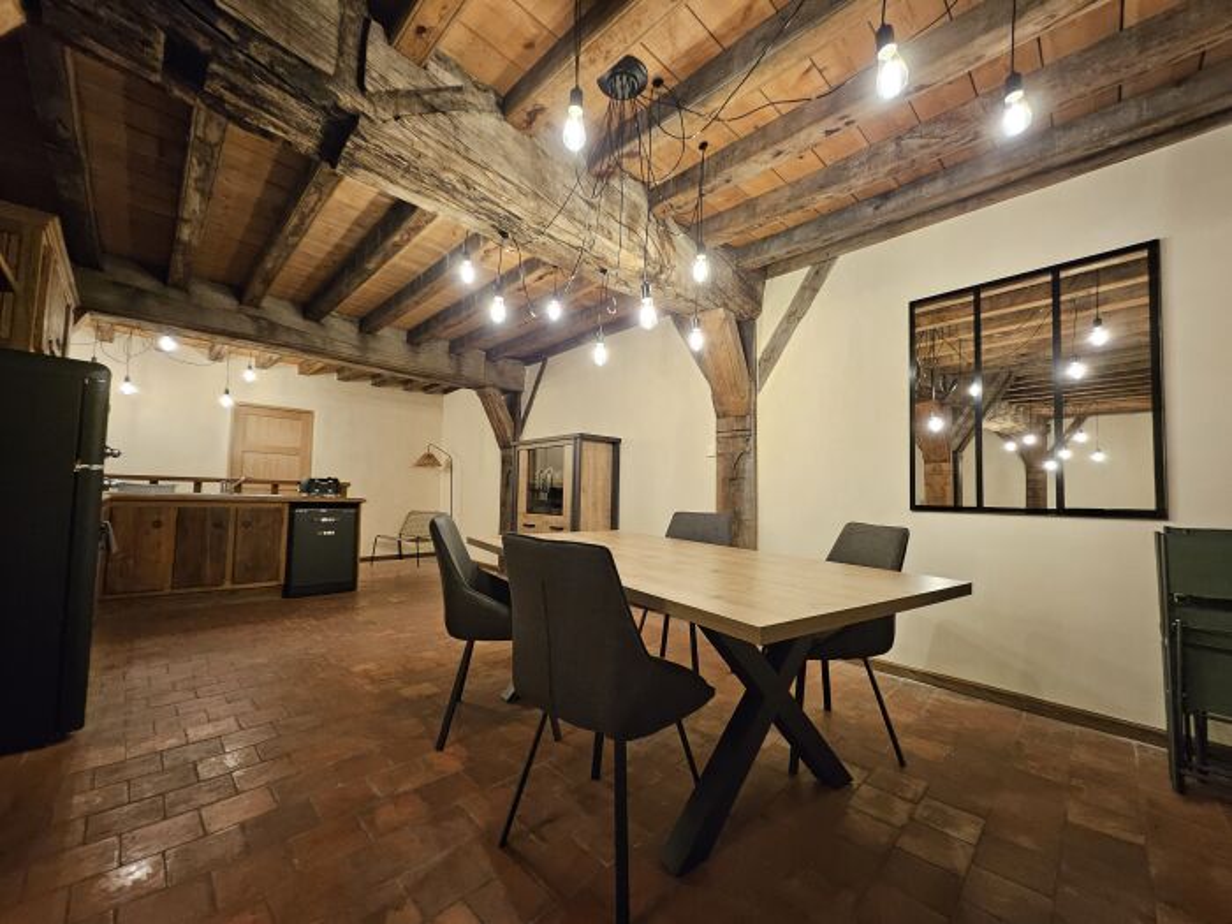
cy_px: 462
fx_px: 463
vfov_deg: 89.9
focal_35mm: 13
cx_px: 616
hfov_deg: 106.2
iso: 320
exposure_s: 1/33
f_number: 2.2
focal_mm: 1.74
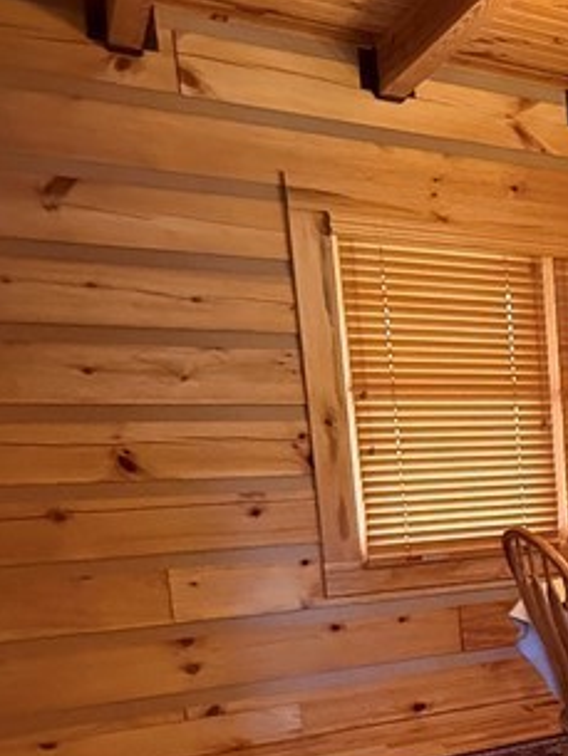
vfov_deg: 39.1
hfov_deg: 22.4
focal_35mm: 47
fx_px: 1028
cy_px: 585
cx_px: 950
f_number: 2.2
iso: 1000
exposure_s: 1/60
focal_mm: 2.22
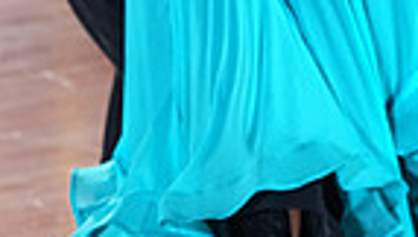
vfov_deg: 3.8
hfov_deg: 6.9
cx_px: 212
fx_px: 3486
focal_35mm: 314
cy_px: -275
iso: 5000
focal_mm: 74
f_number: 5
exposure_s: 1/400
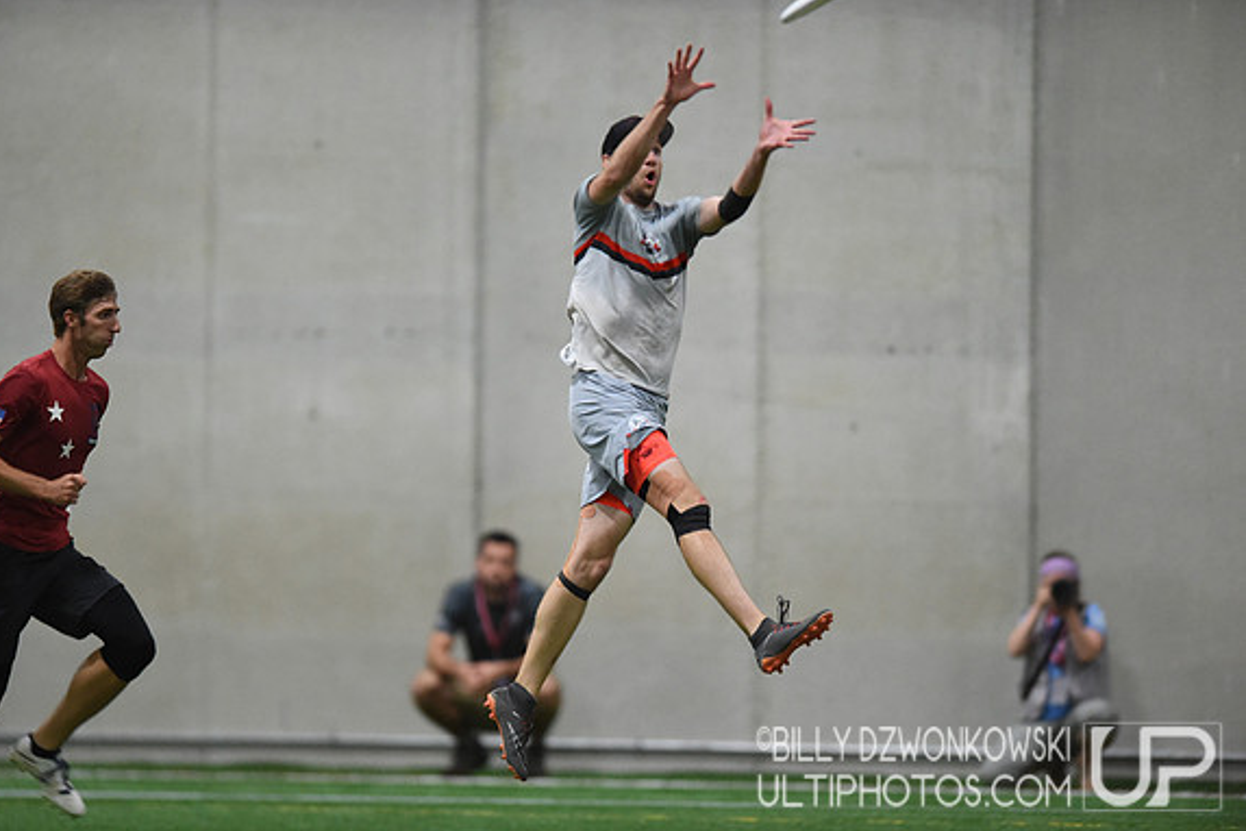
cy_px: 414
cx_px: 618
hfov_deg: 5.1
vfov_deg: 3.4
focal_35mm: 404
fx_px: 13982
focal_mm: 400
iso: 10000
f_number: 2.8
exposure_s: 1/500
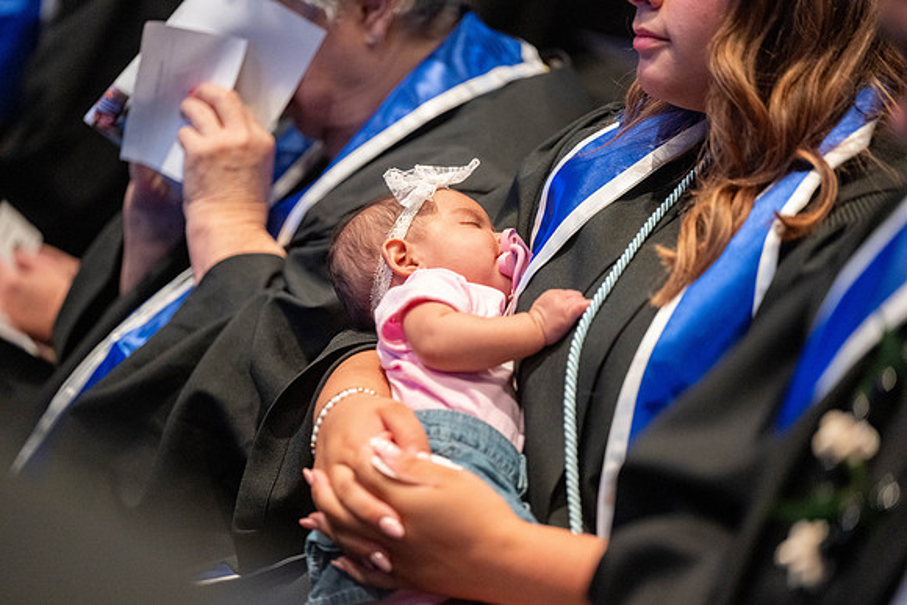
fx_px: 4662
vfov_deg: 7.4
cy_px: 302
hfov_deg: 11.1
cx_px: 454
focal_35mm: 185
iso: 6400
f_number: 2.8
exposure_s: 1/125
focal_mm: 185
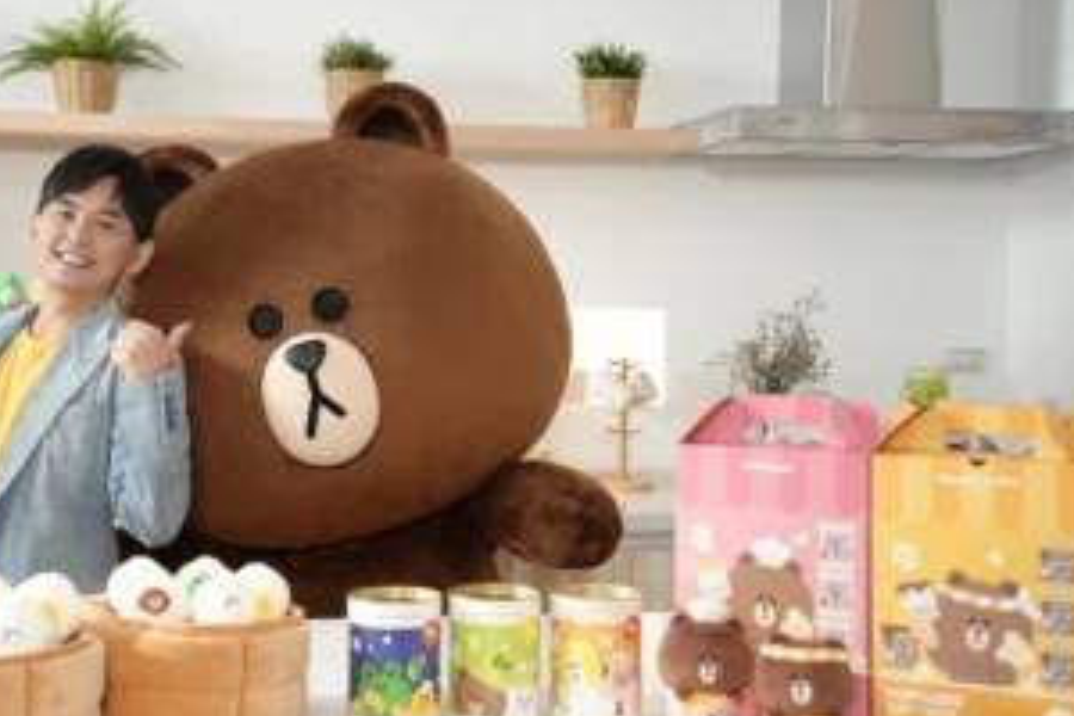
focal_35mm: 56
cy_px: 349
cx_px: 440
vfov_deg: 24.2
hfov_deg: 35.5
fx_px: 1671
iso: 800
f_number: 3.5
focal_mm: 42
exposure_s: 1/200
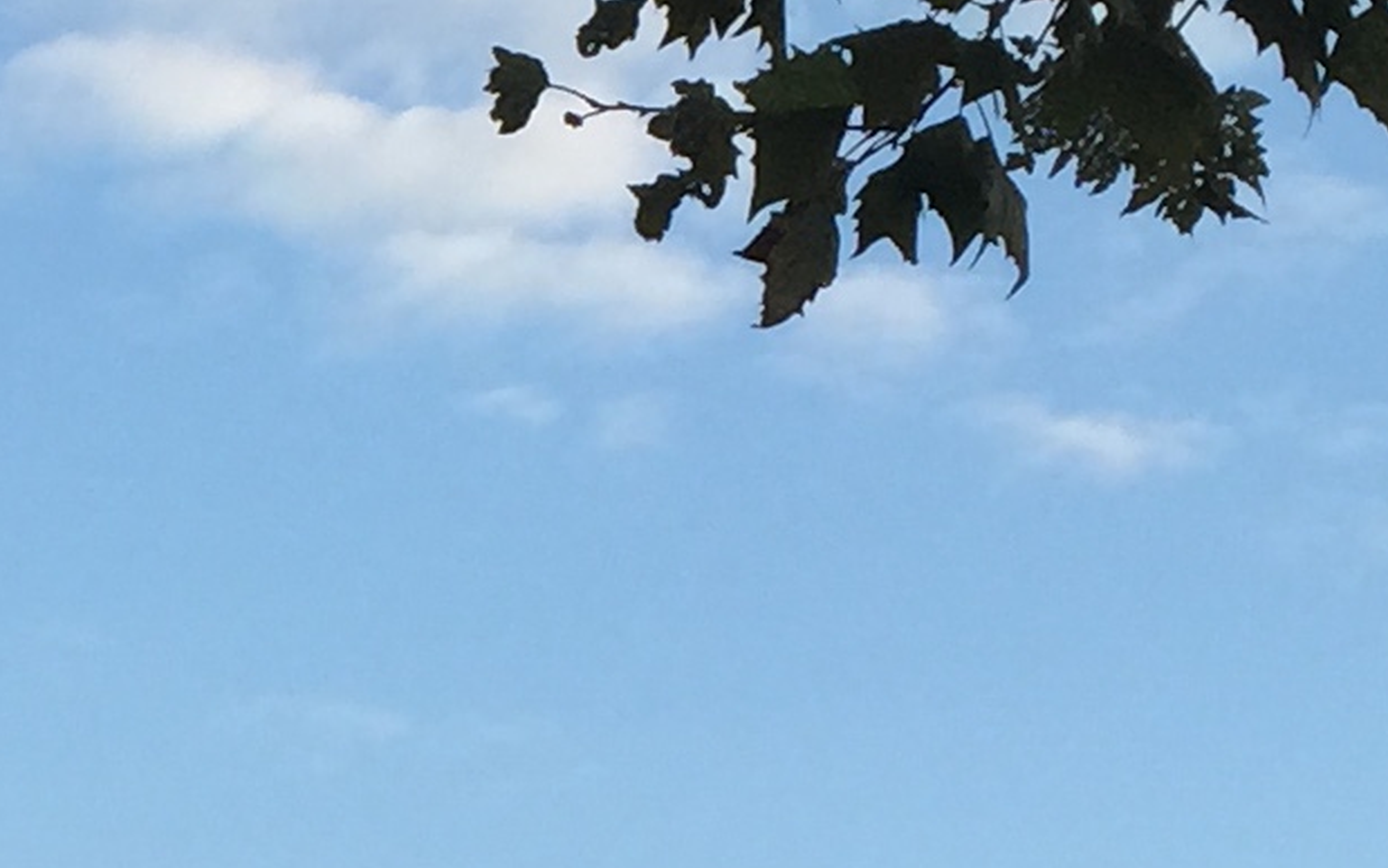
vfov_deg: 8.0
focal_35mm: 162
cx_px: -767
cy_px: 1018
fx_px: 6129
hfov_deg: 12.2
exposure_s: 1/659
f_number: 2.2
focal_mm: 4.15
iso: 32
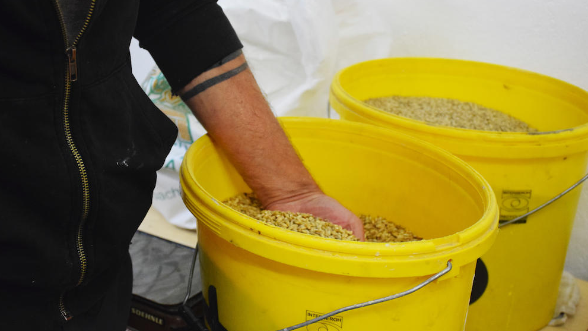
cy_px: 181
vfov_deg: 21.6
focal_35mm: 56
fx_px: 866
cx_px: 294
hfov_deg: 37.5
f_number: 4.2
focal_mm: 35
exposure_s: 1/160
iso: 3200
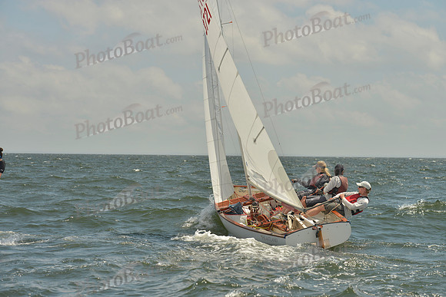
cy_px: 148
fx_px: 1177
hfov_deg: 21.5
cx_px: 223
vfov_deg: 14.4
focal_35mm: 95
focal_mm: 95
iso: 200
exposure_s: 1/1600
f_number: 7.1
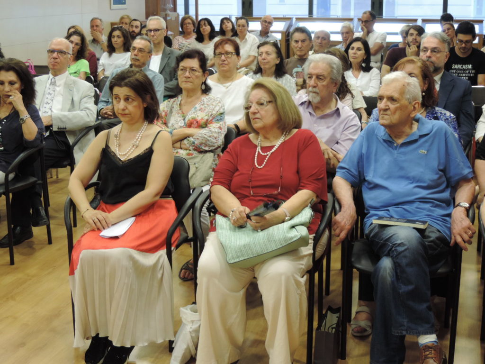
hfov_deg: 34.9
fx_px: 771
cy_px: 182
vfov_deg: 26.6
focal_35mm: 55
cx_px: 242
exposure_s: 1/15
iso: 400
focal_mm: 9.8
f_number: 3.7
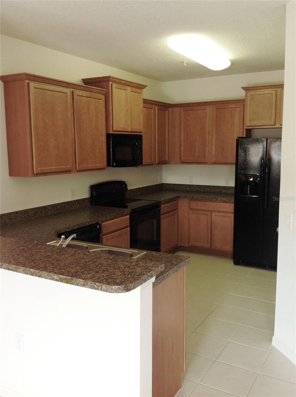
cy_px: 198
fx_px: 400
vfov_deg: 52.7
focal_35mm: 35
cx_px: 148
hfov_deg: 40.6
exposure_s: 1/24
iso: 64
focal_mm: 4.28
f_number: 2.4
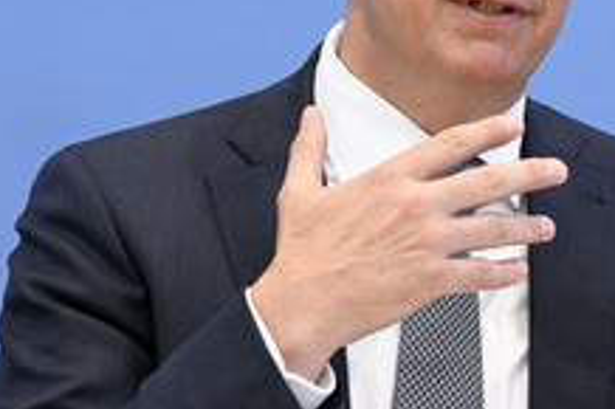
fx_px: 3704
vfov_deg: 6.3
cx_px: 515
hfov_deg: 9.5
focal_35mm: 217
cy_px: 90
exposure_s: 1/640
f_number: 5.6
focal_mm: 105
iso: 5000
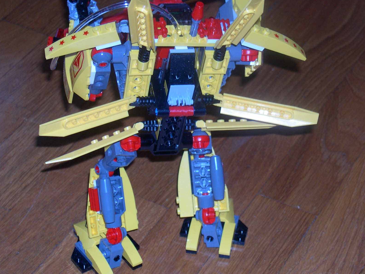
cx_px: 199
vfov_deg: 12.7
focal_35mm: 117
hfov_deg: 16.8
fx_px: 1234
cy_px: 101
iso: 100
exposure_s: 1/60
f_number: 4.1
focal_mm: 17.4
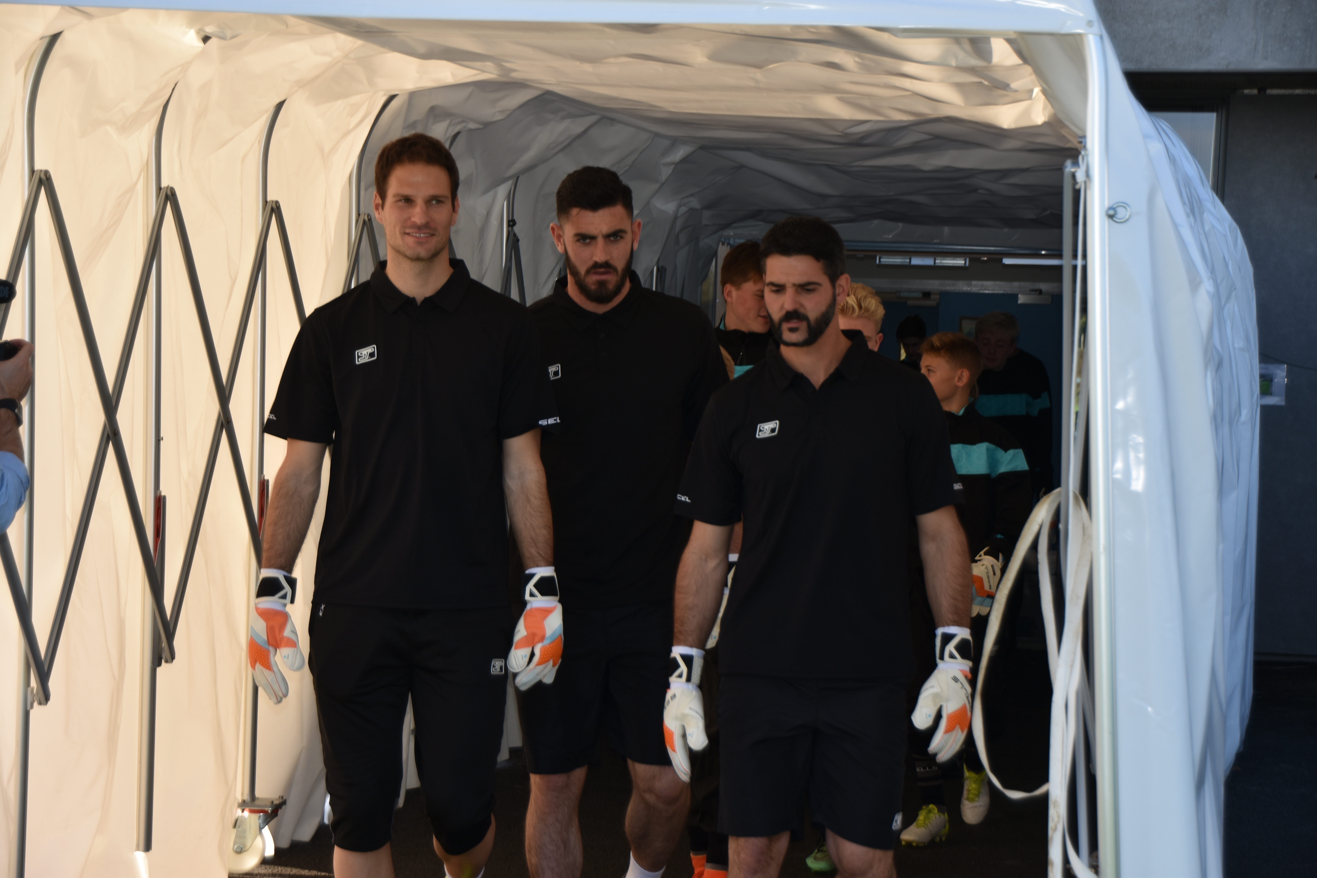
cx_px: 658
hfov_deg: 22.6
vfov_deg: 15.2
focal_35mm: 90
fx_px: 3292
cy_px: 439
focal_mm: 60
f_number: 5.6
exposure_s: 1/250
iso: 100
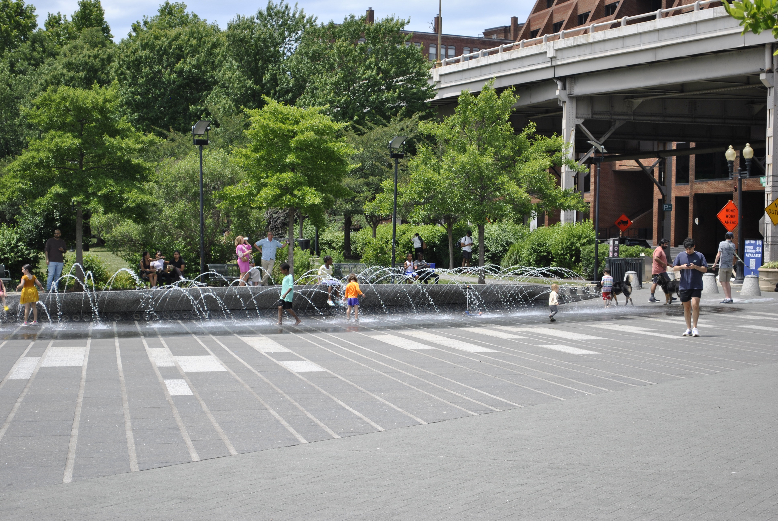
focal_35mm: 75
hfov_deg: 27.0
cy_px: 260
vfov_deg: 18.2
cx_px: 389
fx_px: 1623
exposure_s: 1/400
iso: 100
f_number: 5.6
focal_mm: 50
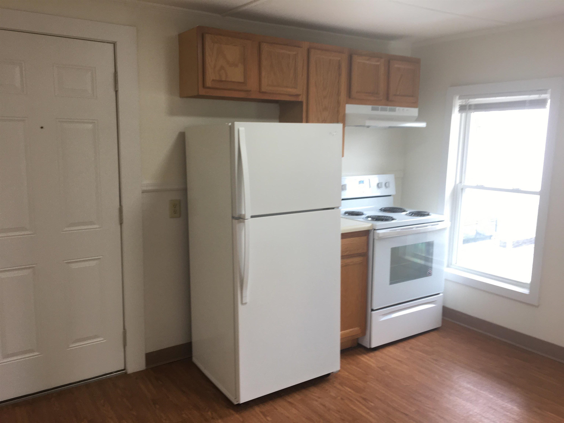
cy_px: 212
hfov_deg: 61.7
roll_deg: -0.1
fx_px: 472
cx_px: 282
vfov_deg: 48.2
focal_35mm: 29
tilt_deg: -9.6
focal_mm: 4.15
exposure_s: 1/30
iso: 40
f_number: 2.2
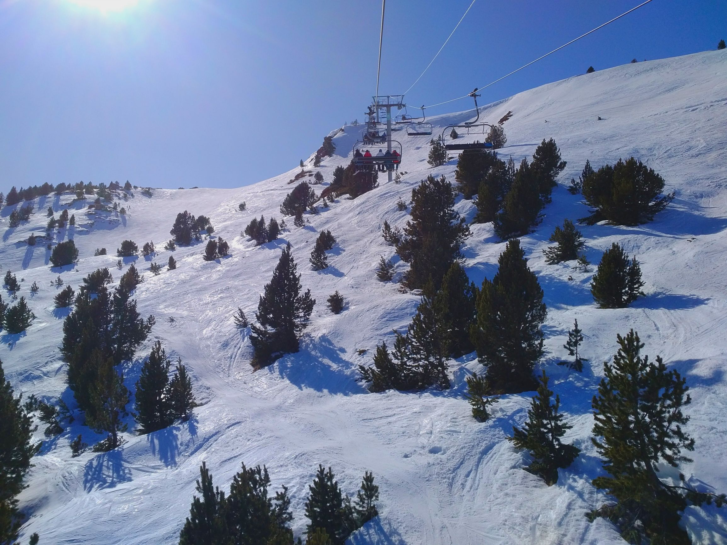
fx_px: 567
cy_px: 272
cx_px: 364
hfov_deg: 65.3
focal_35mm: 27
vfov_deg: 51.4
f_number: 2.2
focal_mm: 4.75
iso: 51
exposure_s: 1/4208
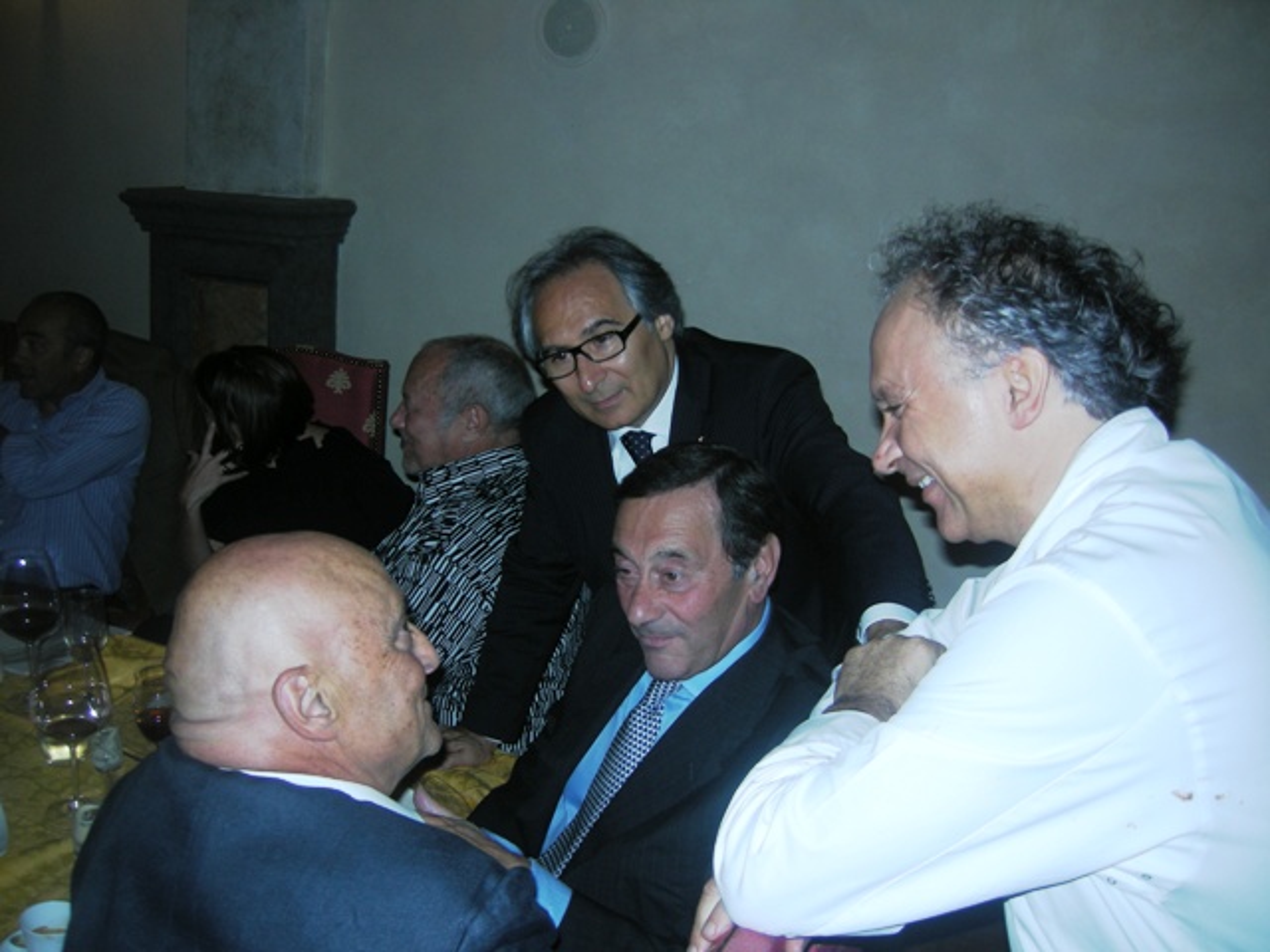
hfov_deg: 51.4
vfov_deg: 39.7
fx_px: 1321
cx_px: 635
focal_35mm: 36
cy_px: 476
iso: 64
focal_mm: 7.5
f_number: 2.7
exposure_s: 1/60
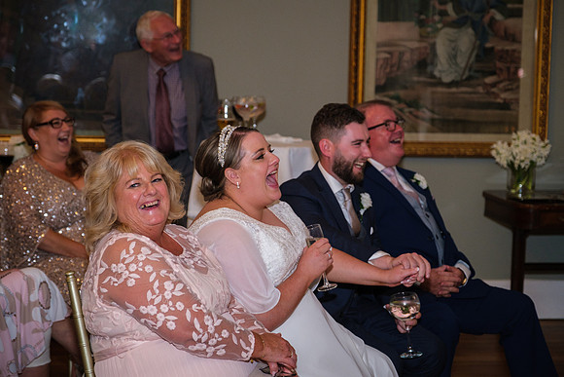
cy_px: 185
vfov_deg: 16.2
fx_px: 1326
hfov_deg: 24.0
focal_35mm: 85
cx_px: 287
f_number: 2.8
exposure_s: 1/160
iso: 2000
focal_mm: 55
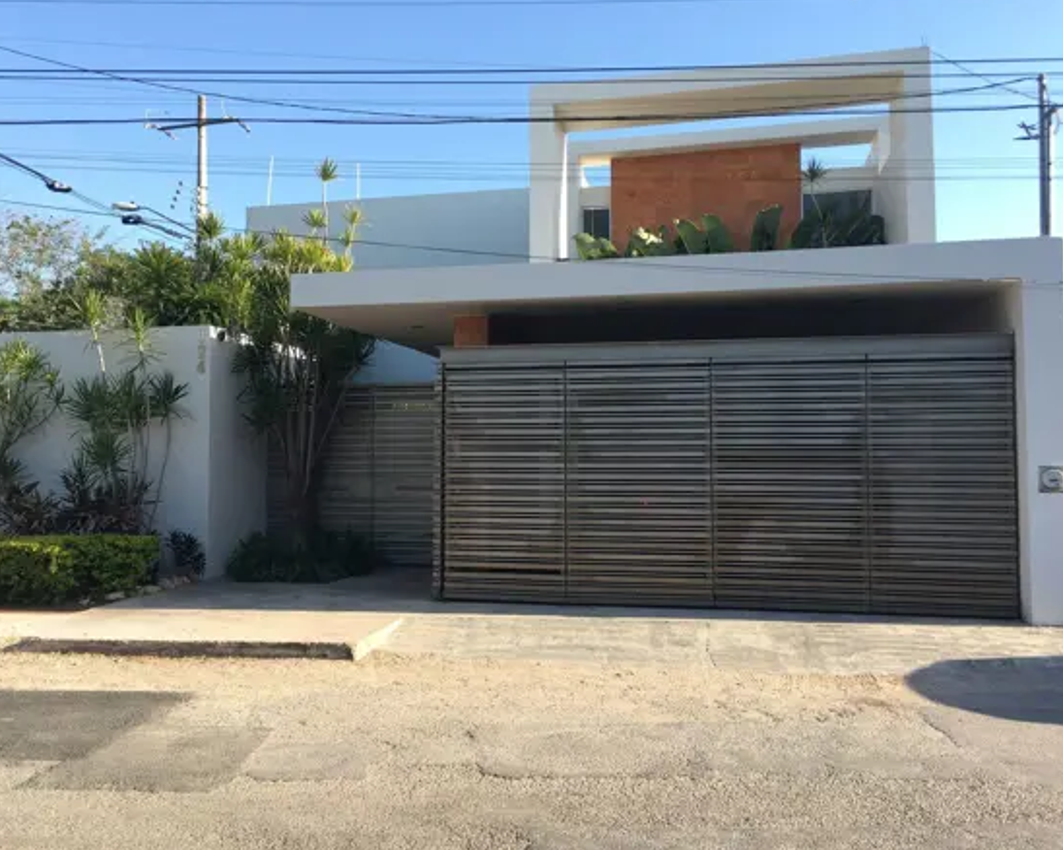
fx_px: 975
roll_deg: +0.6
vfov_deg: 47.1
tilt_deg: +4.1
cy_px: 421
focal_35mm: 31
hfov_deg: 57.1
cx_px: 485
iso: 25
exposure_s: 1/416
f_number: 2.2
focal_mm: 4.15
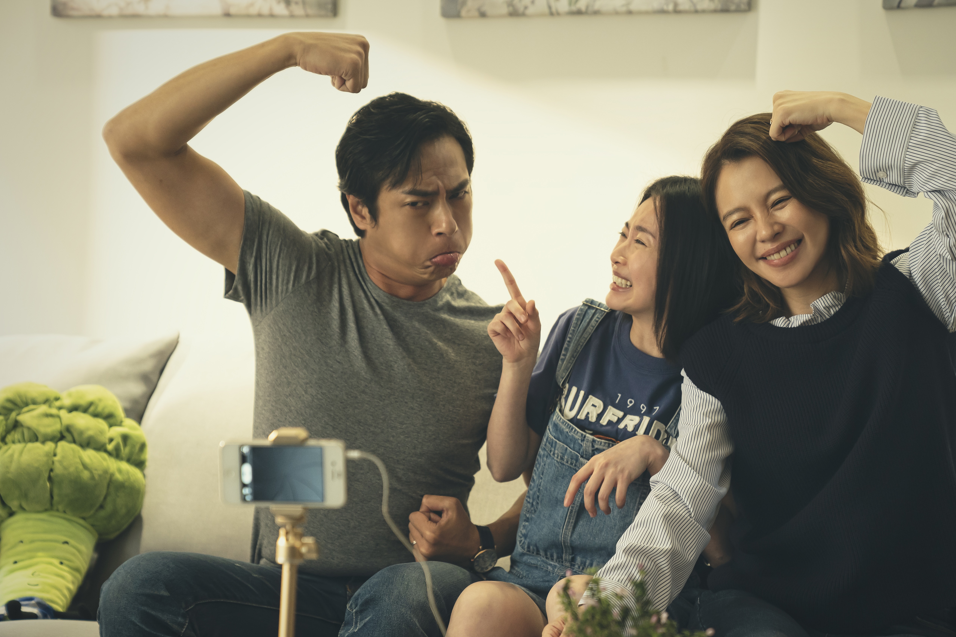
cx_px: 551
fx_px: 2177
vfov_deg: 16.7
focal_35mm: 82
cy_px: 345
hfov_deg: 24.7
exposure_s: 1/160
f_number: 3.5
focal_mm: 70
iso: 1600
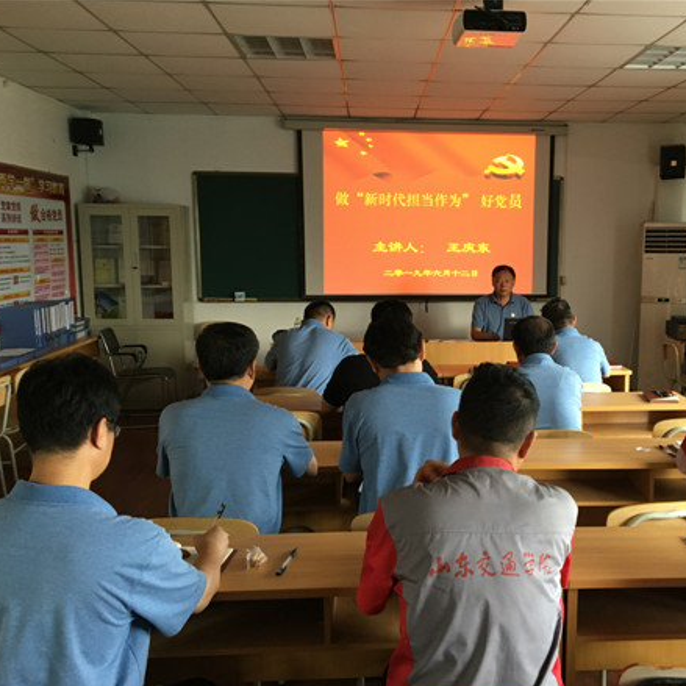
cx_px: 447
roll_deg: -0.5
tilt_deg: -8.8
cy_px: 350
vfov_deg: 47.2
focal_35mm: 35
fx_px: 785
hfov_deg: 46.6
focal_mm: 4.15
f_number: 2.2
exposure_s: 1/33
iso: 160
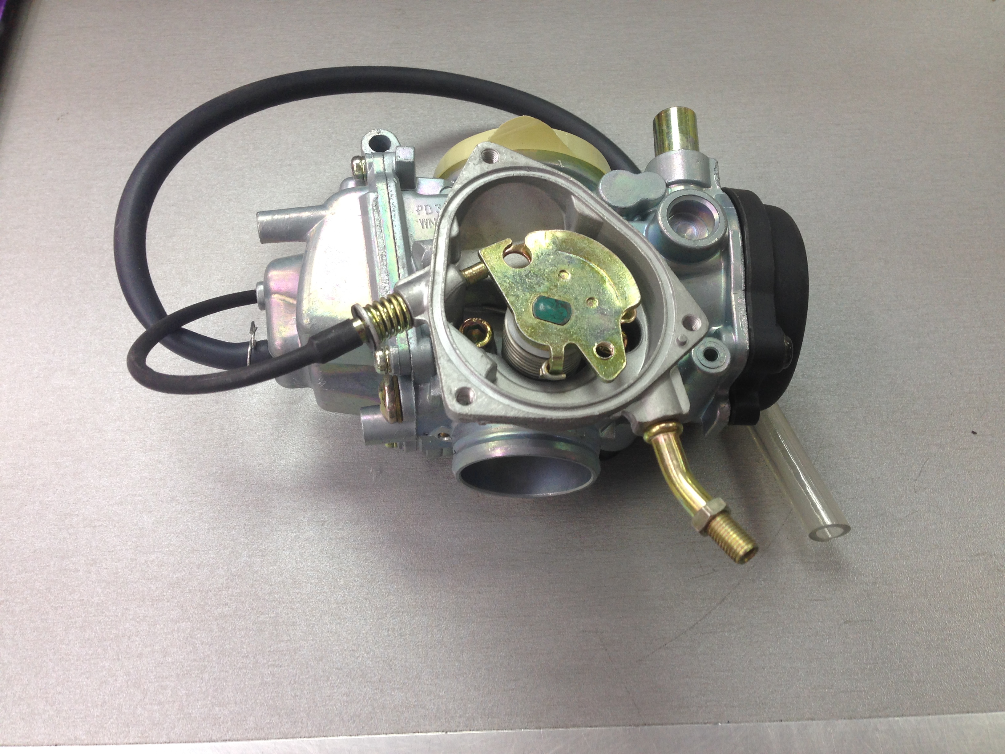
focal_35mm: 33
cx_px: 502
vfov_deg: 42.9
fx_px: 958
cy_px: 377
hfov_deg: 55.4
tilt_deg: -62.4
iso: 50
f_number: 2.4
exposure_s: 1/24
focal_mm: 4.12
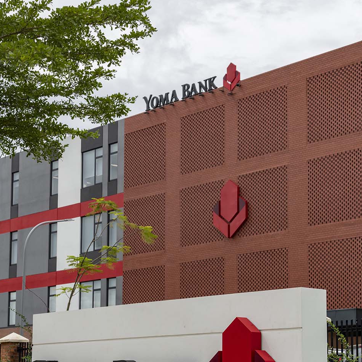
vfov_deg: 19.2
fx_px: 1065
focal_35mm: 90
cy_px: 254
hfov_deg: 19.3
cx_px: 180
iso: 360
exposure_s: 1/400
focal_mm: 70
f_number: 11
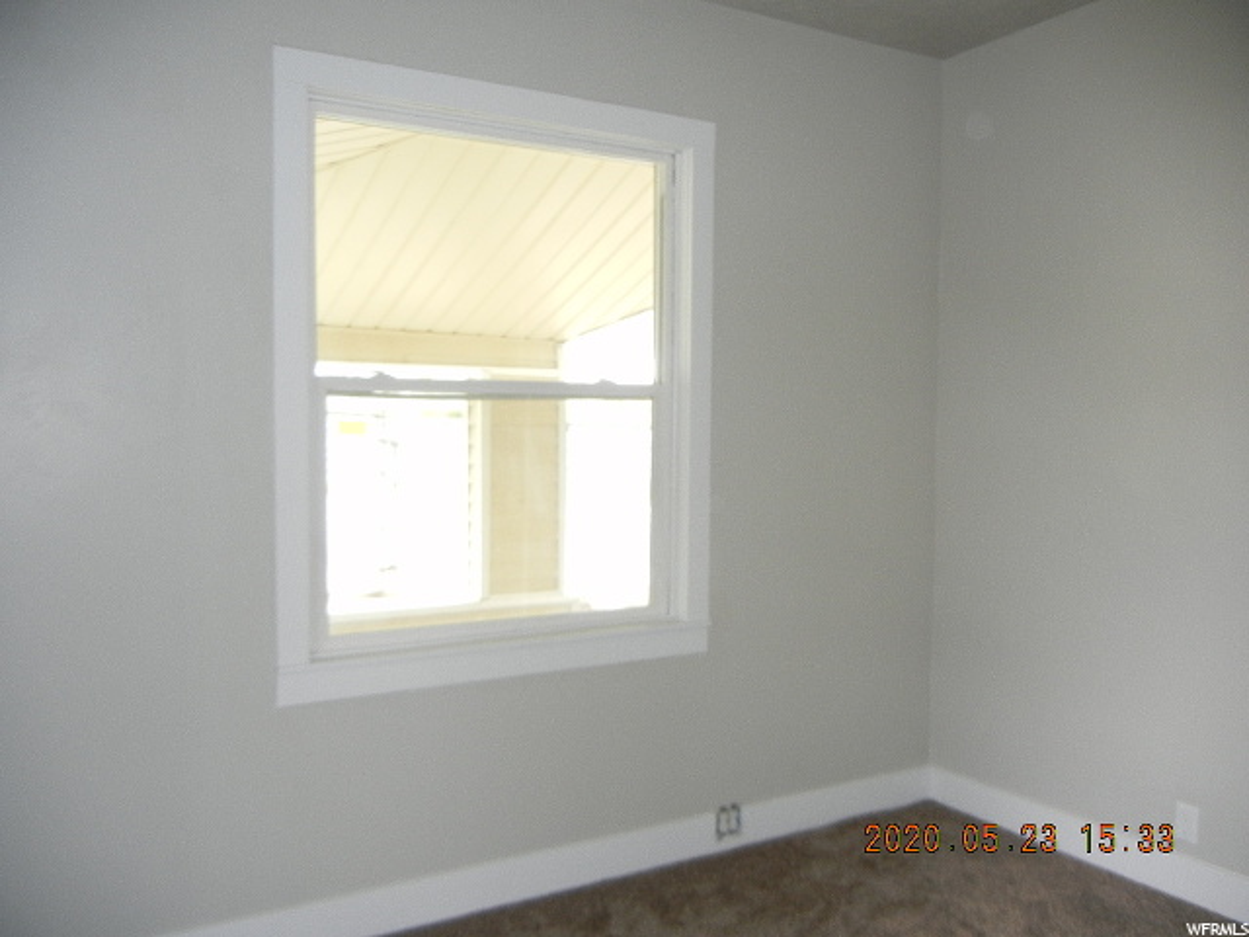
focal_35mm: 30
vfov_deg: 46.8
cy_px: 468
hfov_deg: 60.0
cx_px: 624
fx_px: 1082
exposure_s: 1/30
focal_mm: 5.4
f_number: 3.5
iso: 200
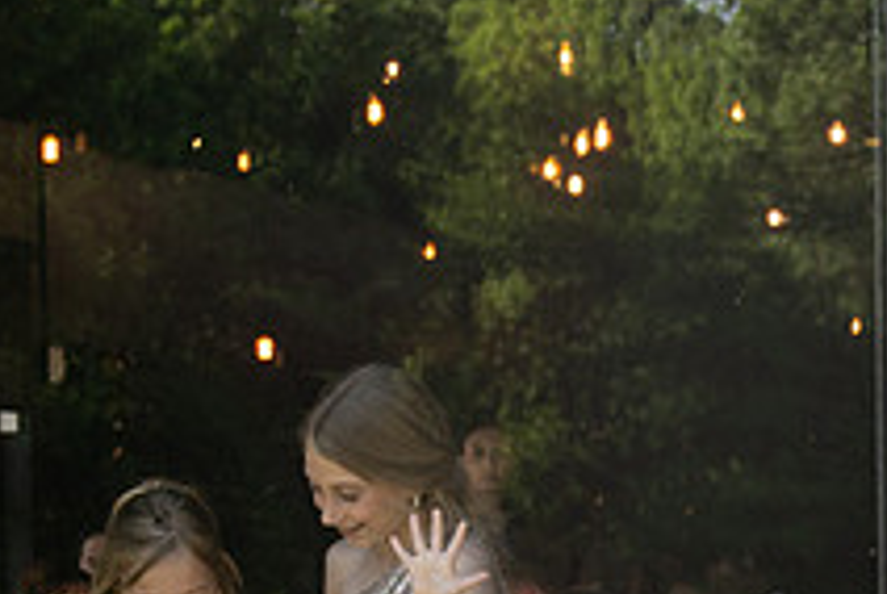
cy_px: 736
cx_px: 650
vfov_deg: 4.6
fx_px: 7451
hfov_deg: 6.8
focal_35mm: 302
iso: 500
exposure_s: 1/250
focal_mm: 82
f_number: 6.3
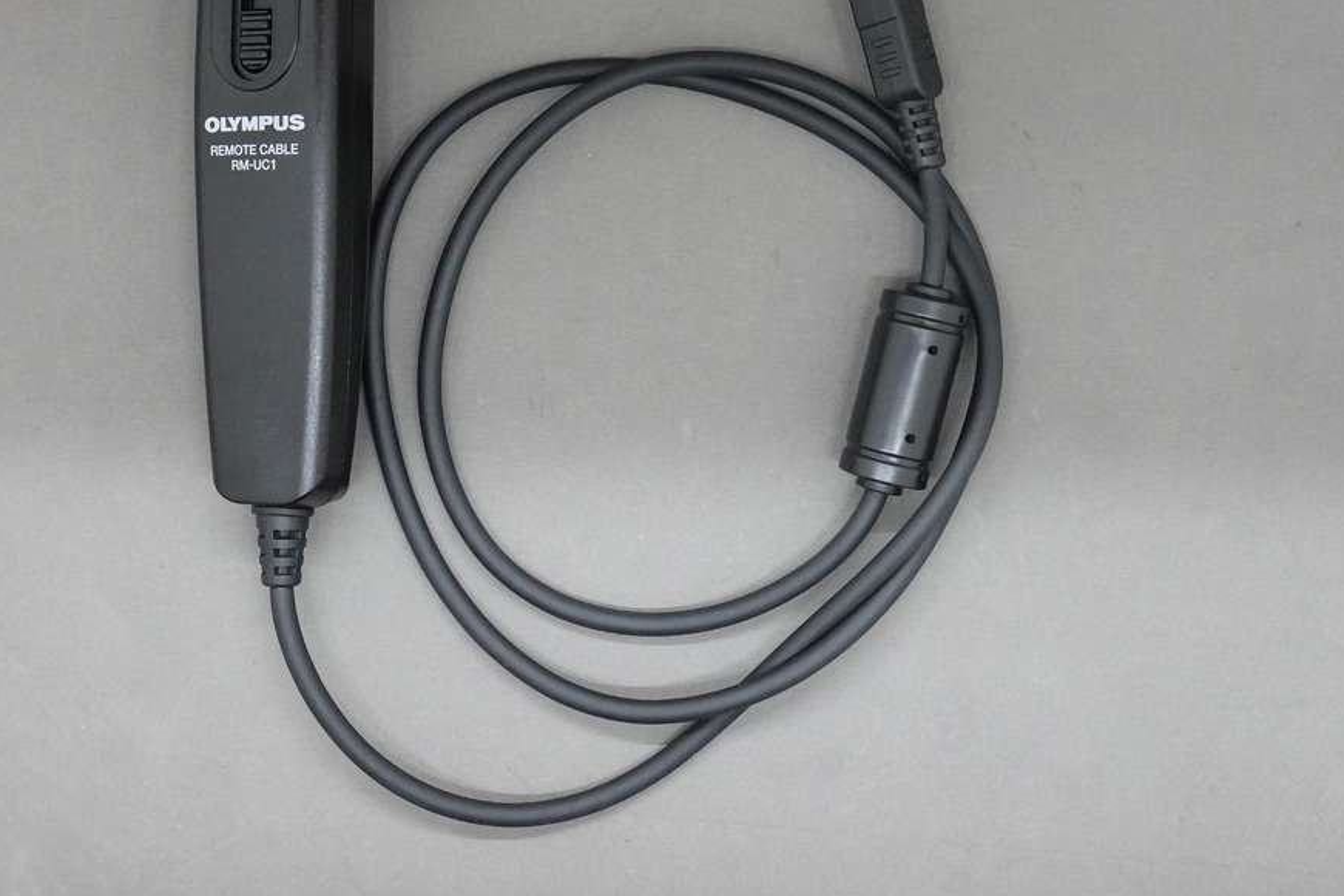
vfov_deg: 21.9
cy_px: 319
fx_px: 2315
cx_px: 650
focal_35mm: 62
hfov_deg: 32.4
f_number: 5.6
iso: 1600
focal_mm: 16.54
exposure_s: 1/50
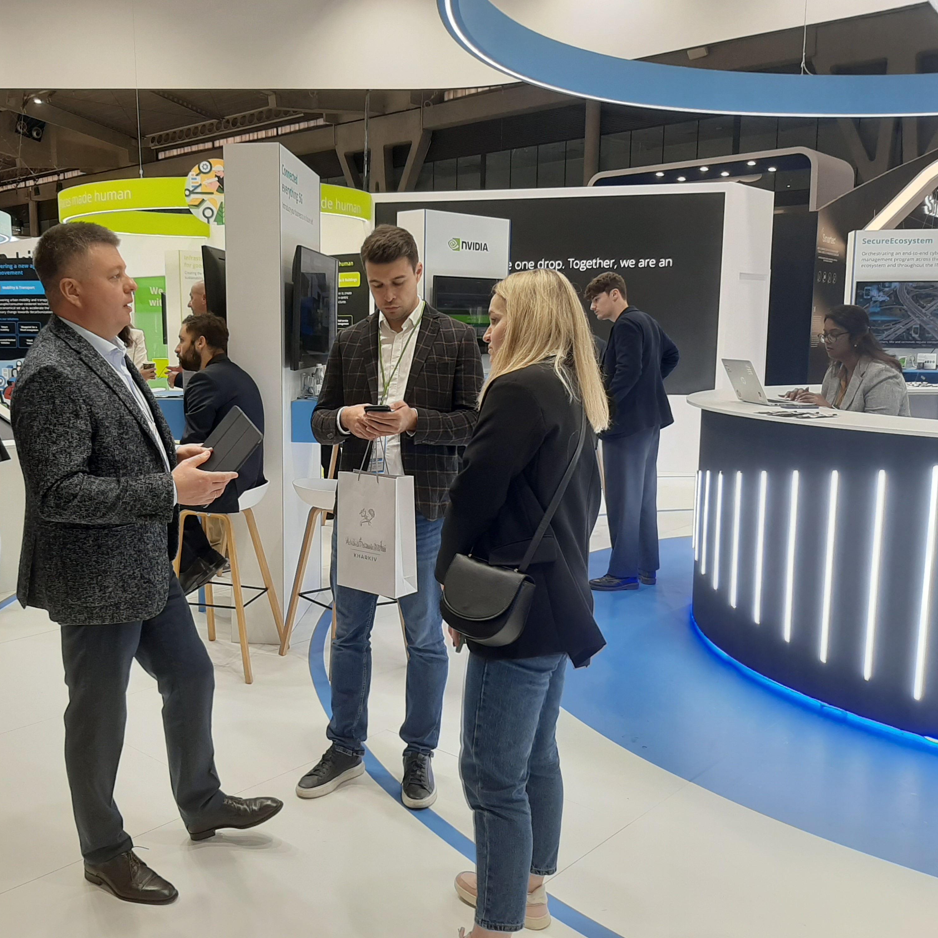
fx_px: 950
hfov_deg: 52.0
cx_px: 353
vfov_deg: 52.5
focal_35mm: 31
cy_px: 473
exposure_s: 1/100
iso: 40
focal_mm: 3.93
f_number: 1.7
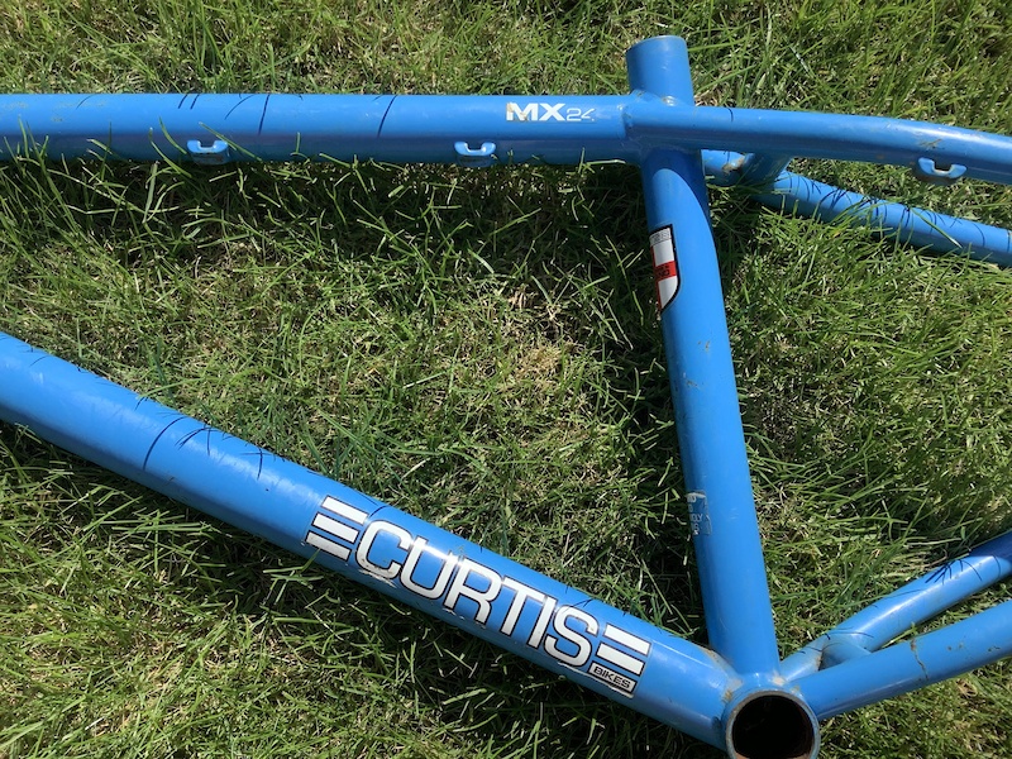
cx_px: 506
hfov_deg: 58.4
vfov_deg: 45.4
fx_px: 906
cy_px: 380
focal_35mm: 31
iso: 25
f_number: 2.4
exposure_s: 1/684
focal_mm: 3.3
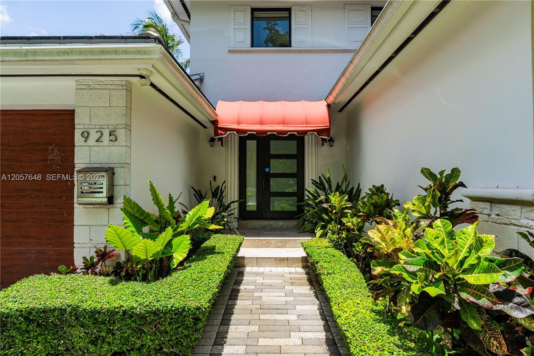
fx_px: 245
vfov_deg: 72.0
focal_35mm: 16
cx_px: 267
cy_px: 178
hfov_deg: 95.0
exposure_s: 1/500
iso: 320
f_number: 7.1
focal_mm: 11
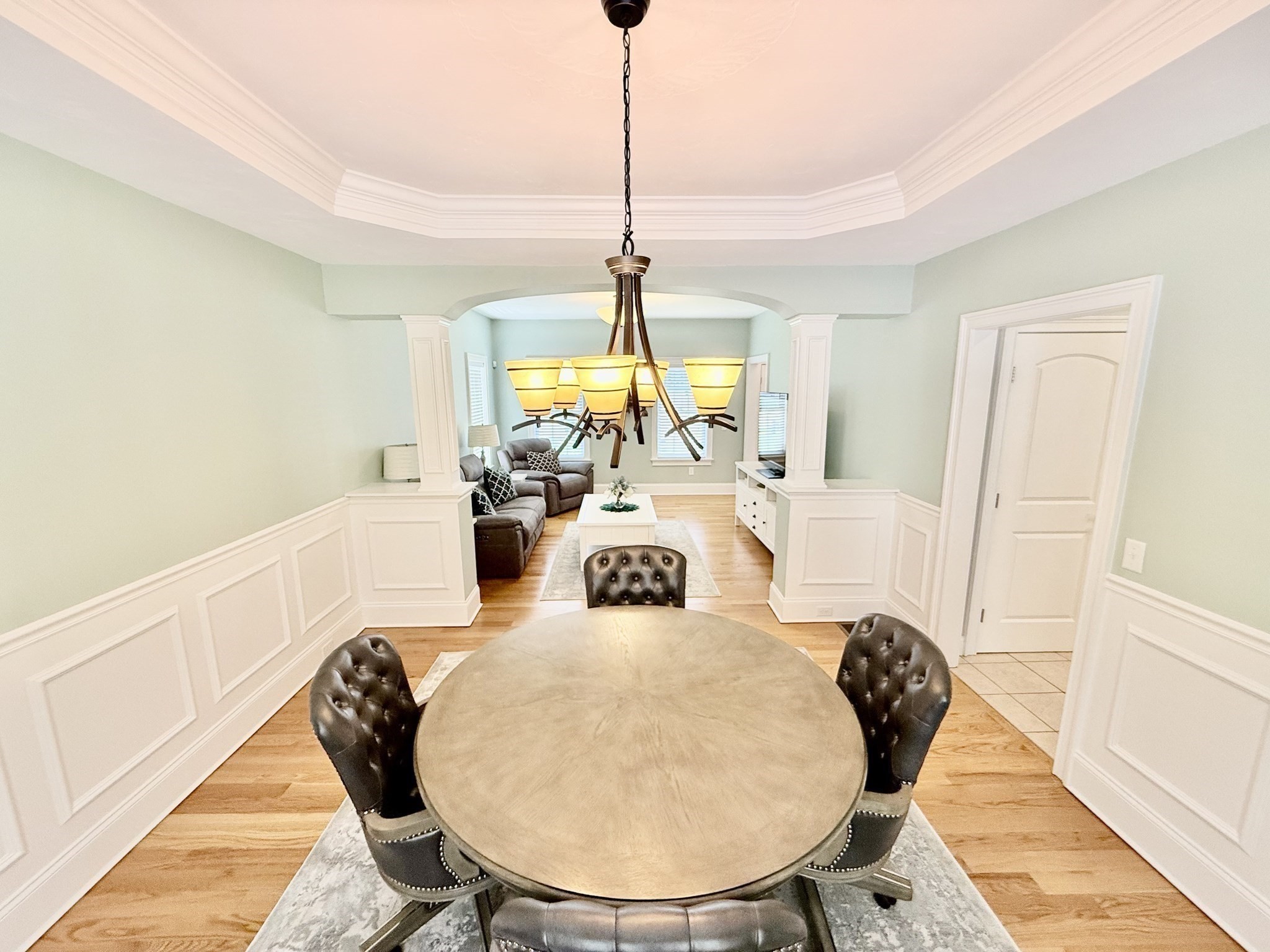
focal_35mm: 14
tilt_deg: -9.6
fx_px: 514
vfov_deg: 85.7
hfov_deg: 102.1
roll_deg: +0.8
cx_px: 635
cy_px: 476
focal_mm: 2.22
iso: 200
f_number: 2.2
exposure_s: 1/120
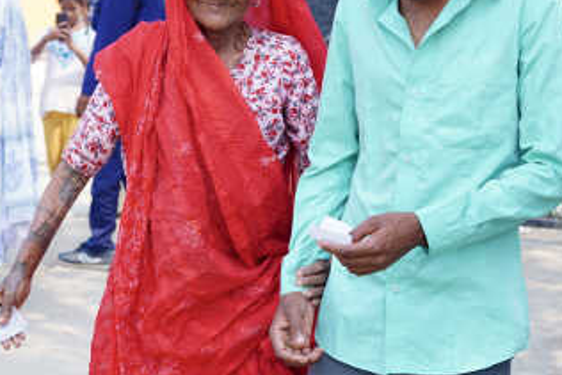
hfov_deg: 21.4
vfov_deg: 14.3
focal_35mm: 95
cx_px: 222
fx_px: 1484
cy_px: 64
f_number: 5
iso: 100
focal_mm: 50
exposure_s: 1/125
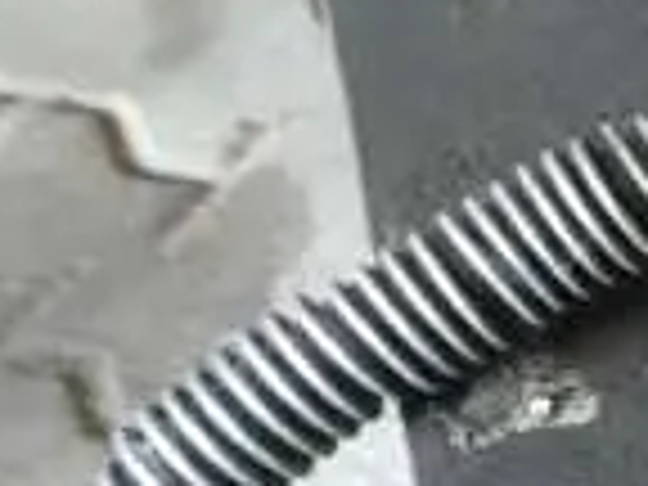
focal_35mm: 156
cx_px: 1742
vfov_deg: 9.5
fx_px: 2920
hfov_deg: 10.3
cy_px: 234
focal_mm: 5
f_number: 3.5
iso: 1600
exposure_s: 1/25
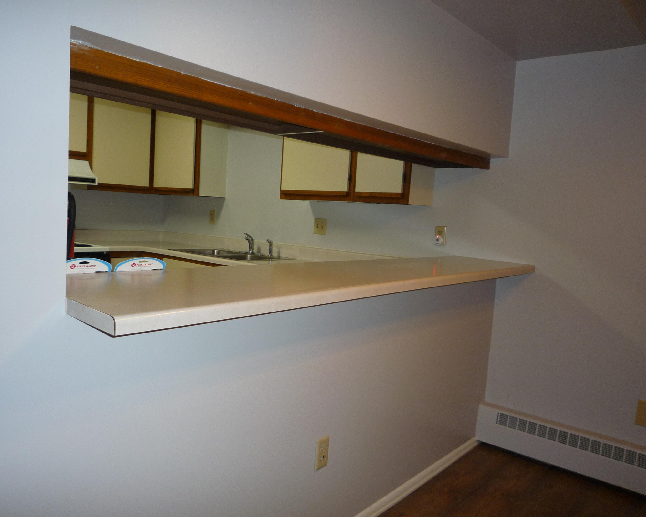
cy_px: 263
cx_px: 292
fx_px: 516
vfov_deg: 53.2
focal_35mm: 27
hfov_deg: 63.9
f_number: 2.8
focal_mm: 4.4
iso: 100
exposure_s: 1/30
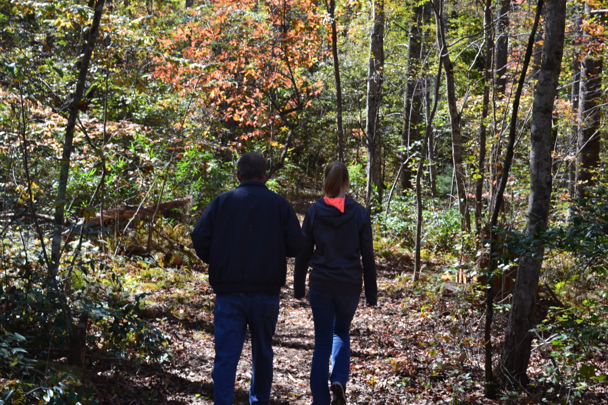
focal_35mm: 57
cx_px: 304
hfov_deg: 35.1
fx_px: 963
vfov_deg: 23.8
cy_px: 202
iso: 400
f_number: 9
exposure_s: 1/125
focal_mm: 38
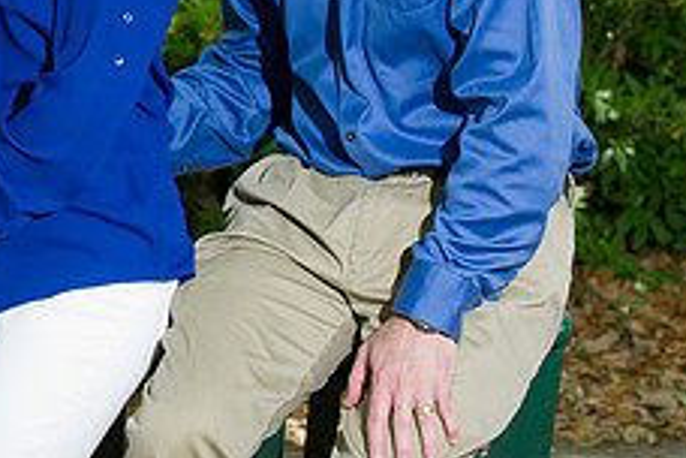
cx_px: -129
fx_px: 4173
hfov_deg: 9.3
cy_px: -15
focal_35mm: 219
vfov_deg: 6.3
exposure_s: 1/200
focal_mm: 86
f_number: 4.5
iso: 320
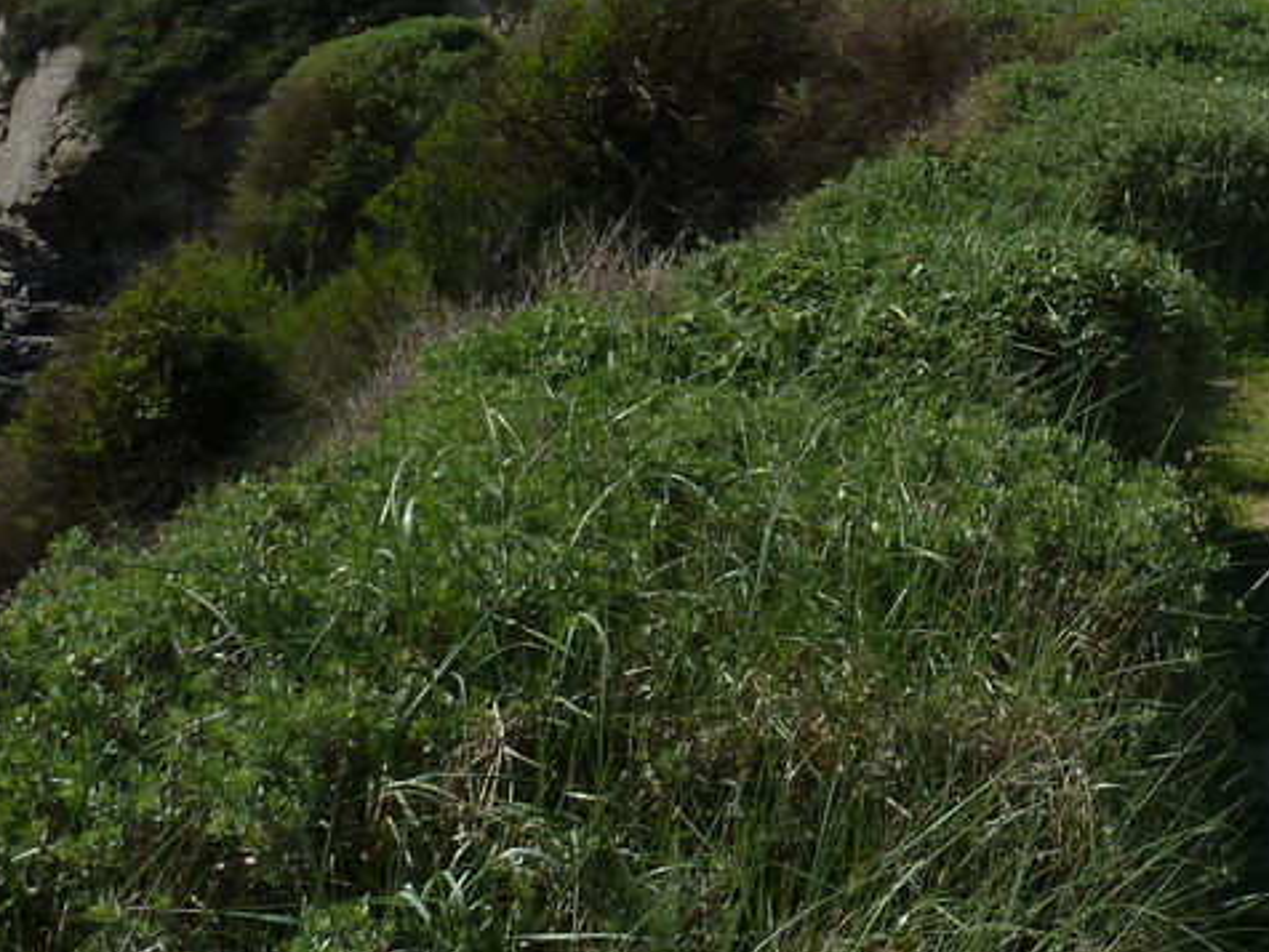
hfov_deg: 28.8
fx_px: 2310
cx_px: 1269
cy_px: -195
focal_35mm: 63
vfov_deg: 21.6
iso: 80
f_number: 5.6
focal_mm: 4.1
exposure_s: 1/400
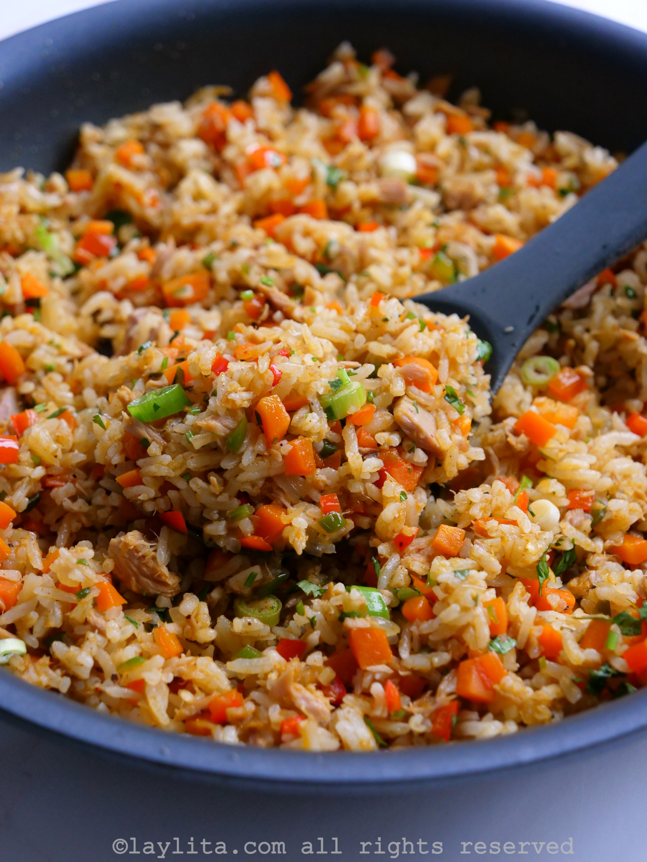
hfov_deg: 20.4
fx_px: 1794
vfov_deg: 27.0
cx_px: 324
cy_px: 431
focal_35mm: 72
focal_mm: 36
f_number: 3.9
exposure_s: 1/80
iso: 1600
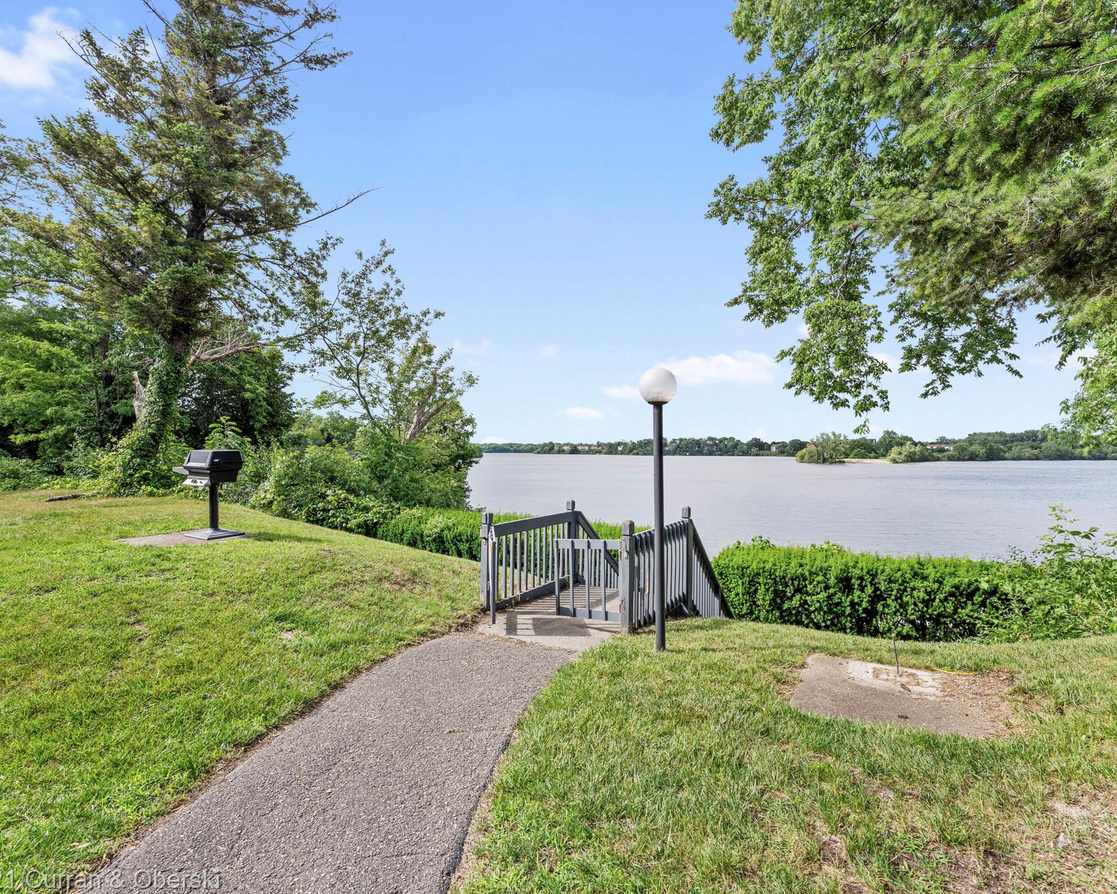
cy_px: 444
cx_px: 569
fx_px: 529
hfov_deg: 93.1
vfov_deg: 80.4
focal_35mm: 16
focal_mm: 14
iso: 500
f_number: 8
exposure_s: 1/250
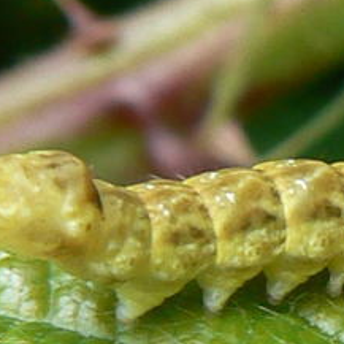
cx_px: 333
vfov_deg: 19.7
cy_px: 206
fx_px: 989
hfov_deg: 19.2
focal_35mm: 88
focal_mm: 6
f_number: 5.6
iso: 80
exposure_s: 1/250
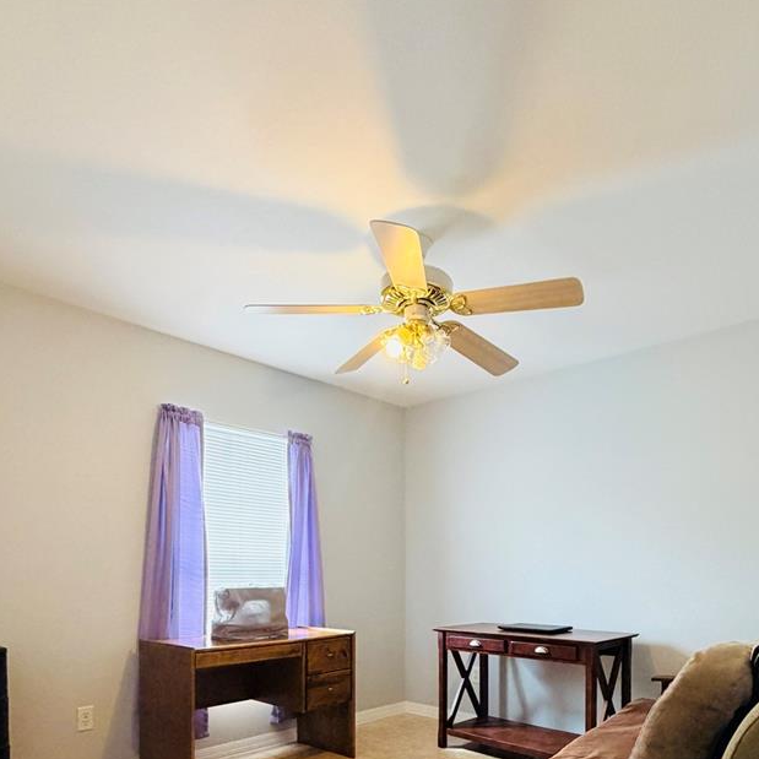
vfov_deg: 60.6
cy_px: 590
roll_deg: +0.5
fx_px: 595
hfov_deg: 64.5
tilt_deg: -1.7
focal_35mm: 24
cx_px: 448
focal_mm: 2.22
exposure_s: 1/60
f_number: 2.2
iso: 320
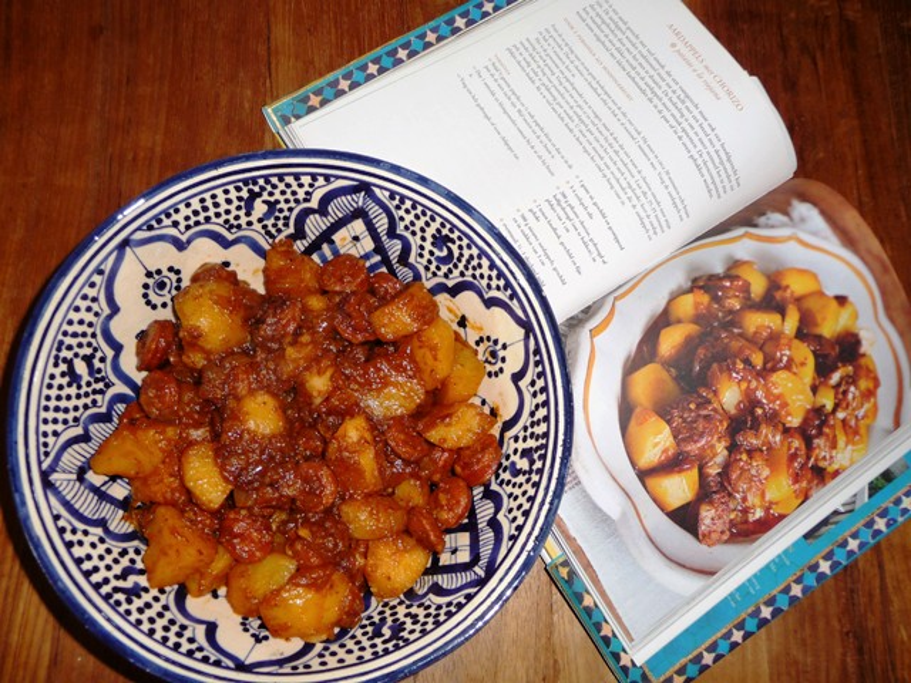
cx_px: 456
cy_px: 342
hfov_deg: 54.0
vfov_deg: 41.8
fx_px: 895
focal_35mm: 34
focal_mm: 5.6
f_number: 3.6
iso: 100
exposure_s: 1/30
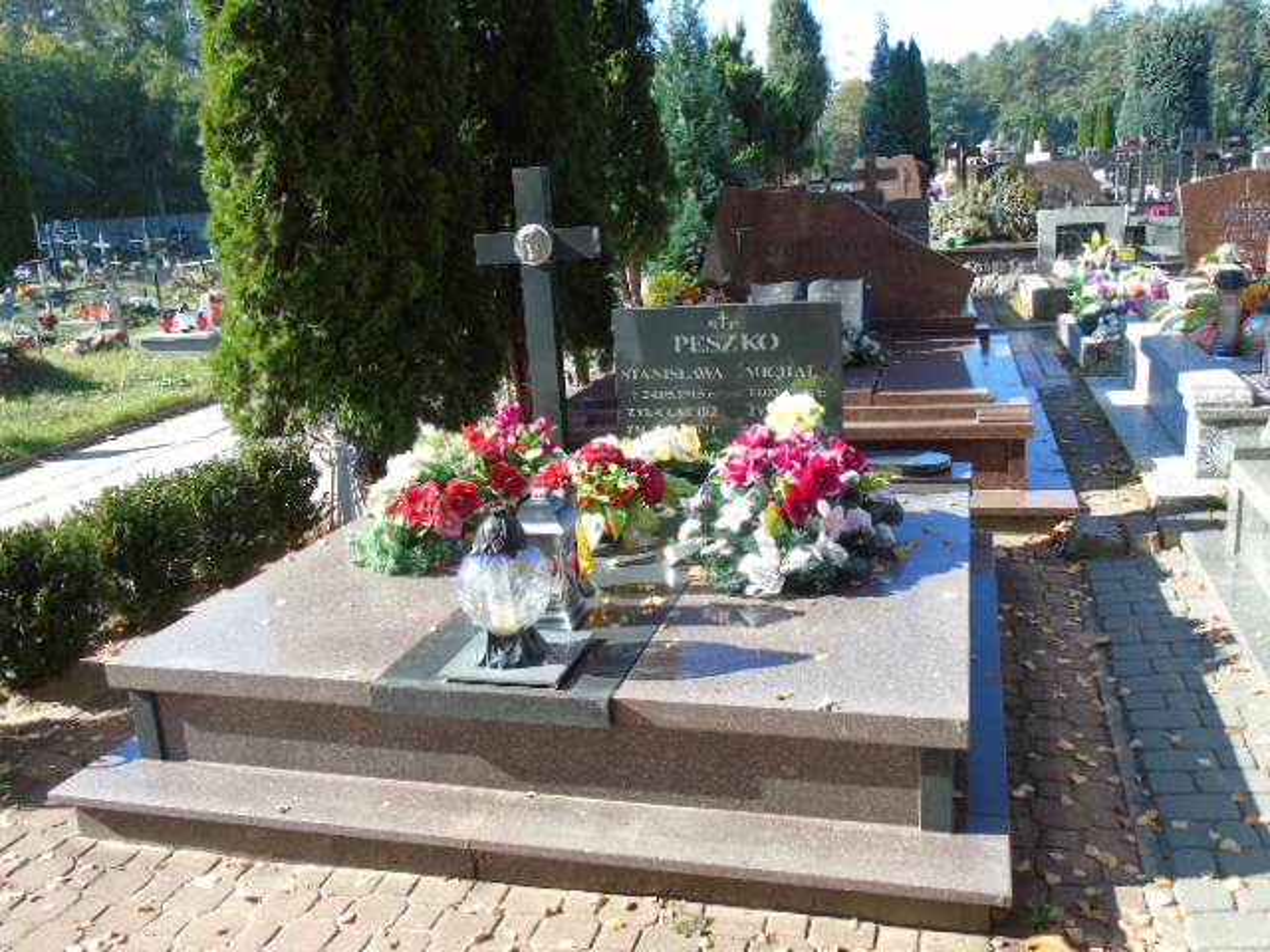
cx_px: 635
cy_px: 476
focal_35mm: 29
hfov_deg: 61.7
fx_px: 1064
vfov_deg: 48.2
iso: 80
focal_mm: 5.2
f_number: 3.6
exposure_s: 1/160
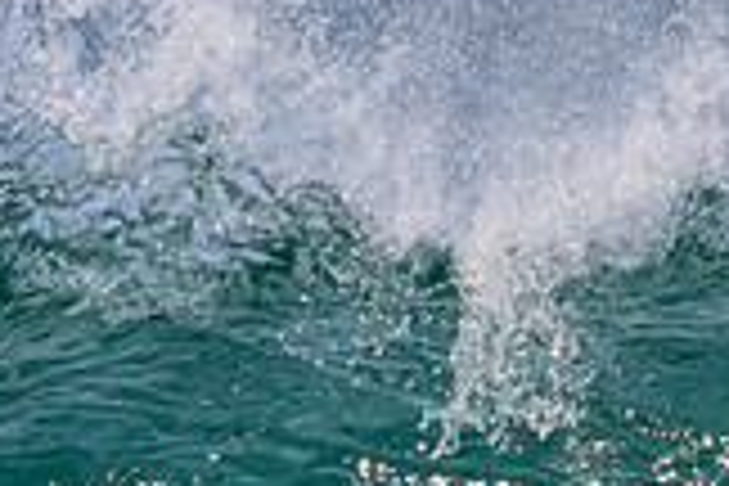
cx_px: -203
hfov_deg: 0.6
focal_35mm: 3435
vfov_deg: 0.4
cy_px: 901
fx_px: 69553
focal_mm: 800
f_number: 11
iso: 640
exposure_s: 1/2000
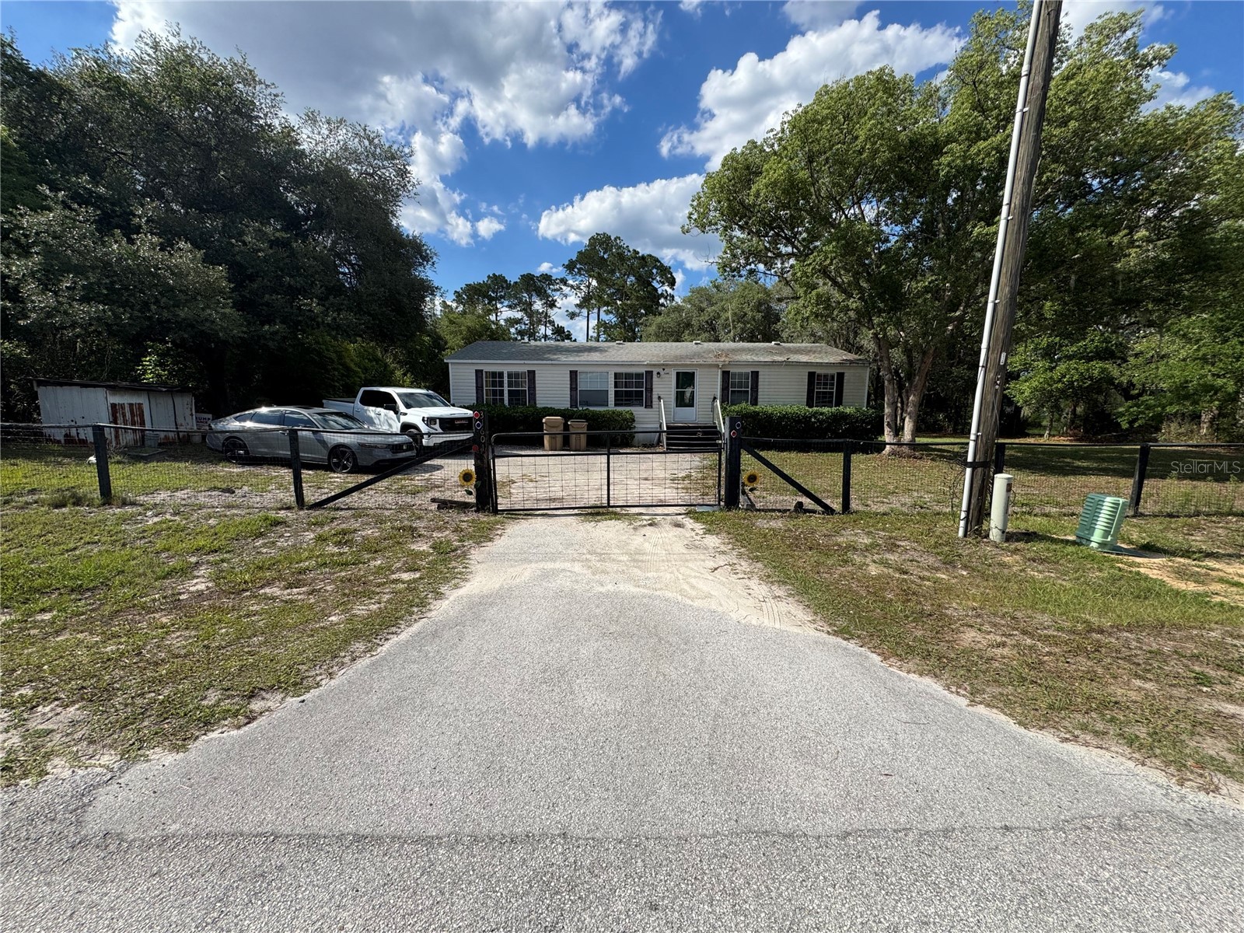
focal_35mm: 14
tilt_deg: -7.9
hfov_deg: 102.1
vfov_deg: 85.7
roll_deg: -0.3
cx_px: 622
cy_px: 466
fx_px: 503
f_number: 2.2
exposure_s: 1/2146
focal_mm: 2.22
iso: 50
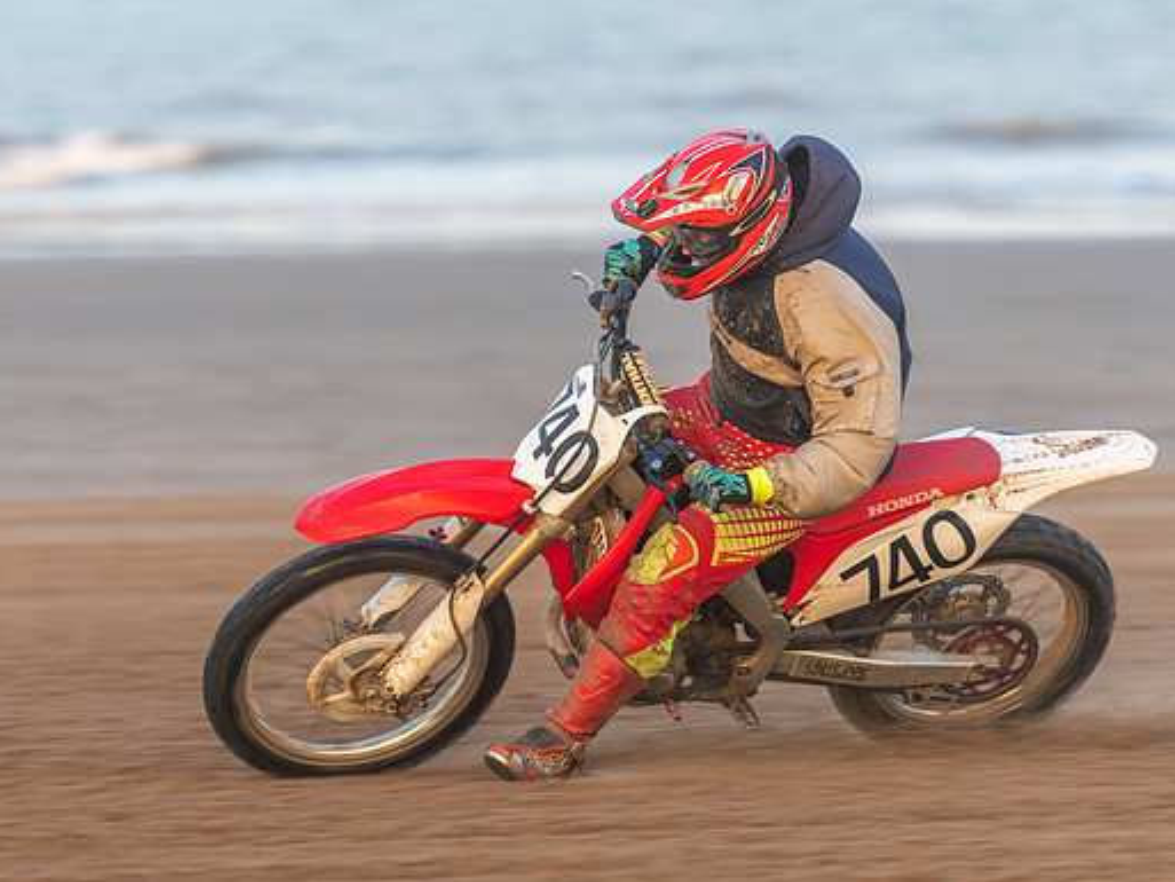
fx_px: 10525
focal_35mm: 310
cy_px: 441
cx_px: 531
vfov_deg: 4.8
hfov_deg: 6.4
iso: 200
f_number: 2.8
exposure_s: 1/400
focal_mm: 190
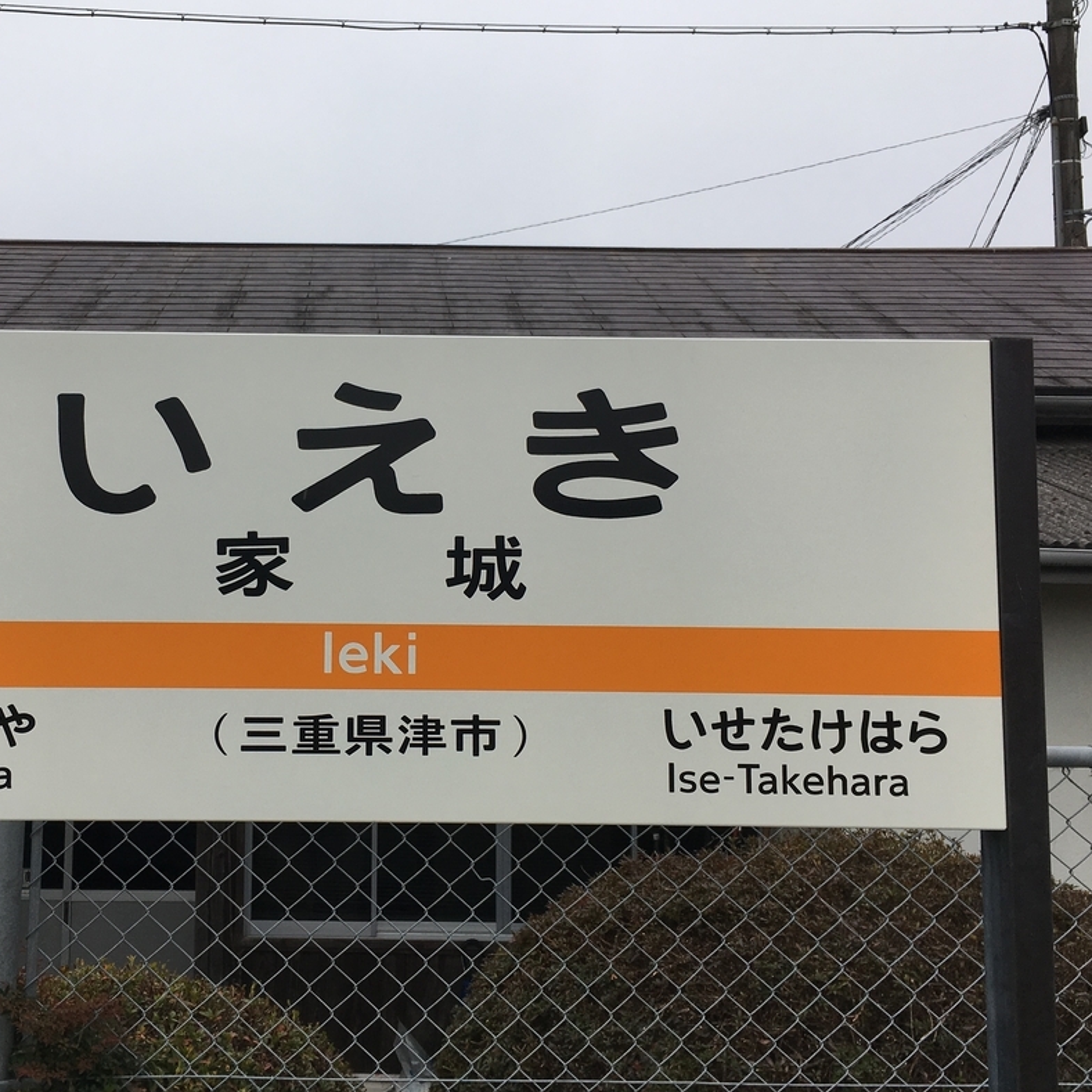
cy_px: 507
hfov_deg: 42.3
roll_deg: -1.1
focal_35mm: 39
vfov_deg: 42.8
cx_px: 367
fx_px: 1392
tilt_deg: +5.2
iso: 25
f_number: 2.2
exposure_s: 1/425
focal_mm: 4.15
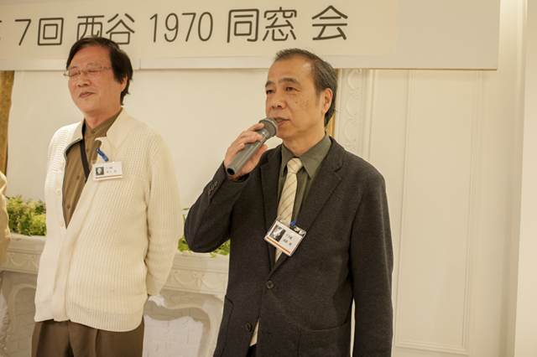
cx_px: 268
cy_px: 178
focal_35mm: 35
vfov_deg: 37.8
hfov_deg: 54.5
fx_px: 522
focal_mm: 35
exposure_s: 1/100
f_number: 5.6
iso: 1000
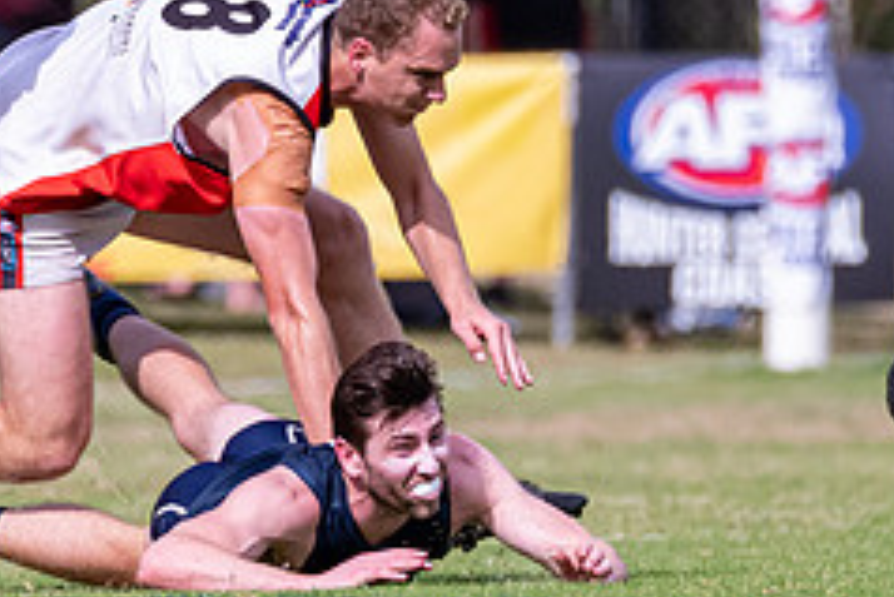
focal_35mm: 1555
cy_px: 331
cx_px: 336
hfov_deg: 1.3
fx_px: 38638
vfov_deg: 0.9
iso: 800
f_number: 6.3
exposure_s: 1/3200
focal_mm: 420
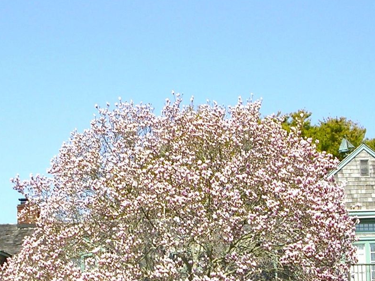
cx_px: 165
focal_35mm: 77
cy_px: 248
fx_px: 834
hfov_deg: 25.3
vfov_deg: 18.8
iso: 50
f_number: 5.6
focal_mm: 5.8
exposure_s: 1/264
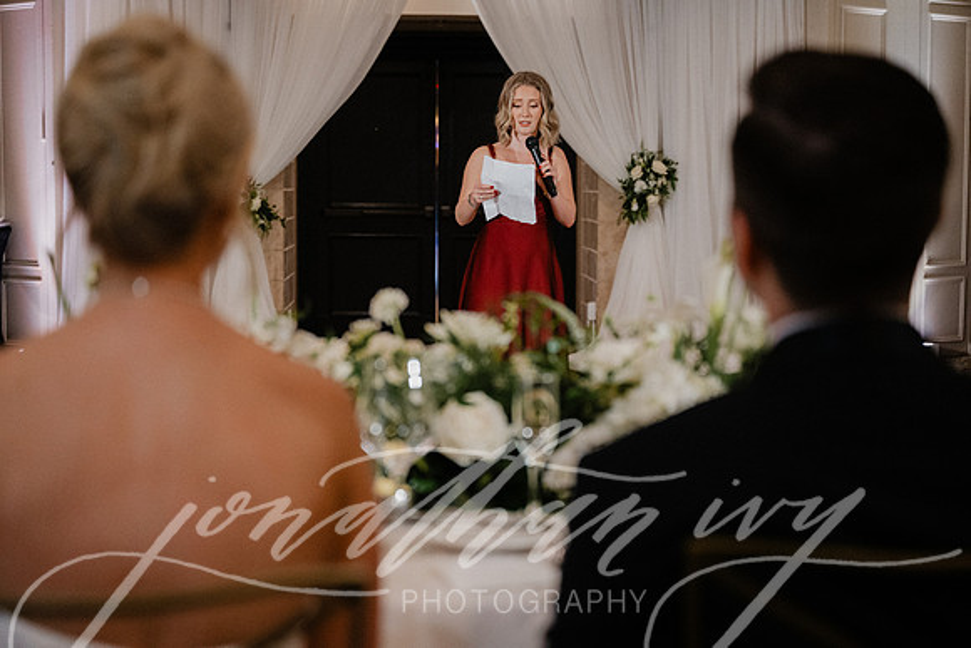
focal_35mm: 65
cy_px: 324
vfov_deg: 20.9
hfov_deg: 31.0
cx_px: 486
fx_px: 1754
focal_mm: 65
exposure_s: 1/160
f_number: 2.8
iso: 3200
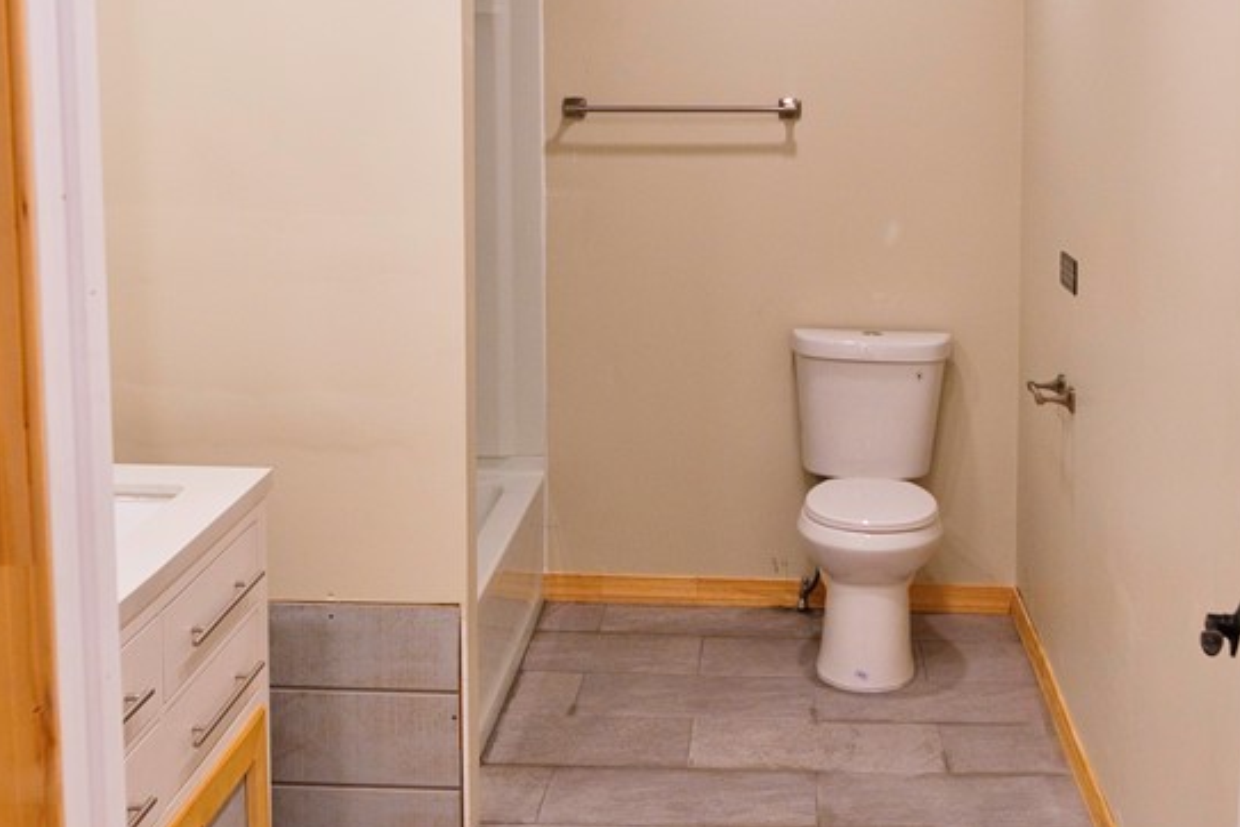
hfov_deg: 40.9
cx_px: 758
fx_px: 1653
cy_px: 260
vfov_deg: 27.9
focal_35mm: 48
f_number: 4.5
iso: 800
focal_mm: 16
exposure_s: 1/125
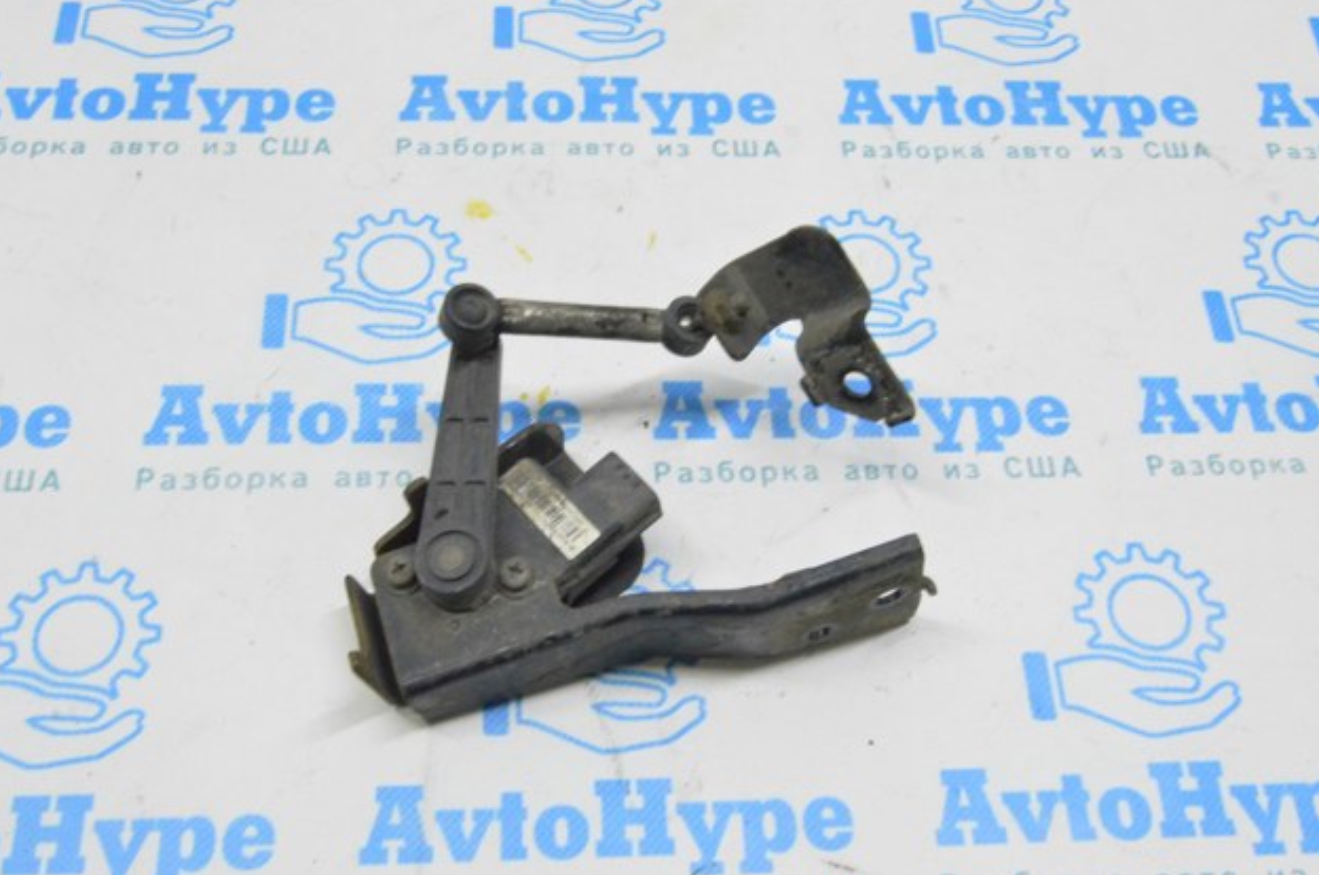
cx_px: 668
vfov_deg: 33.3
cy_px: 439
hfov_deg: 48.5
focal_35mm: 40
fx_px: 1463
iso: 6400
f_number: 20
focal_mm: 26
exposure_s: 1/20
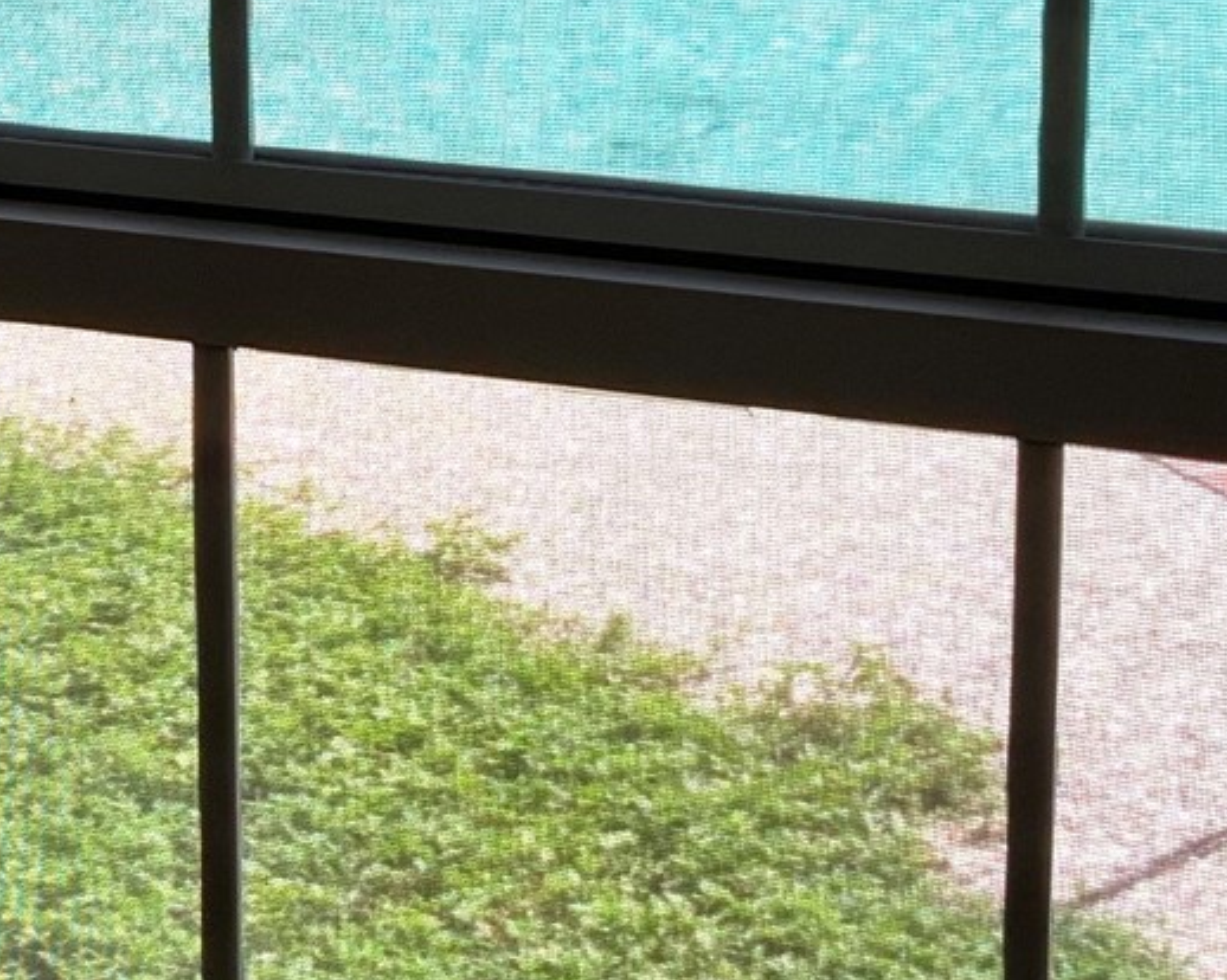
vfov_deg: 13.7
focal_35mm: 112
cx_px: 118
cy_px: 227
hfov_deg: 16.9
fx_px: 4066
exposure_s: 1/120
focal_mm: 3
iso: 20
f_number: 1.8
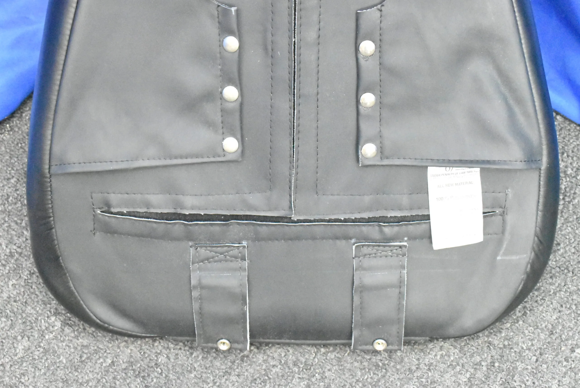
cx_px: 290
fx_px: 1112
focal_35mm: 69
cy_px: 194
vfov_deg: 19.8
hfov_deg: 29.2
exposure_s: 1/60
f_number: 8
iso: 25600
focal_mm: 46
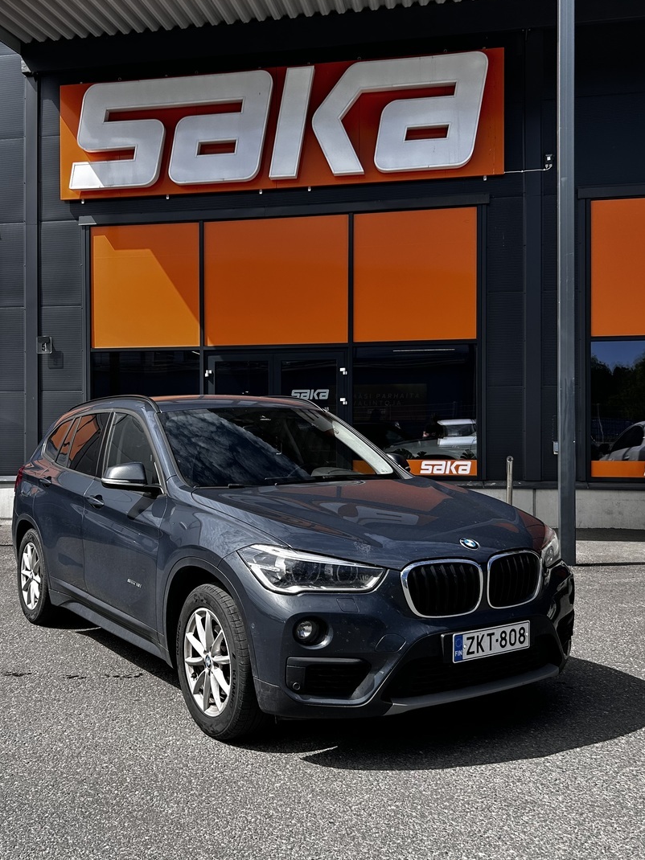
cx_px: 257
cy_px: 428
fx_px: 870
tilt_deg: -0.2
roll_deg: +0.0
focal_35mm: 35
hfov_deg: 40.5
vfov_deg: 52.6
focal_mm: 5.7
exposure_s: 1/2915
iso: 50
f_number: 1.5
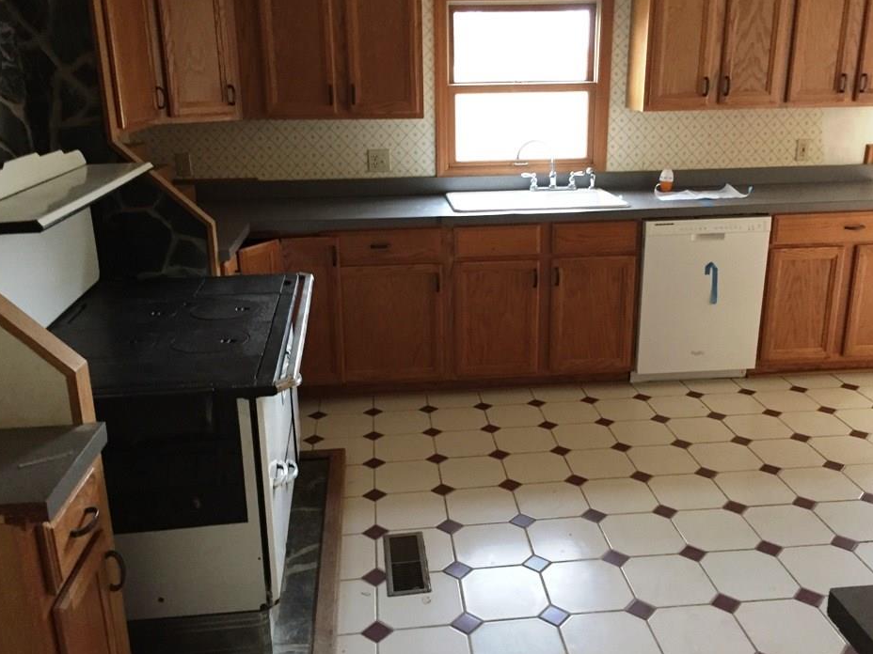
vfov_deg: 44.2
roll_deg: +1.2
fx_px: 807
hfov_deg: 56.8
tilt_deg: -18.5
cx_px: 453
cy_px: 313
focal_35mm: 32
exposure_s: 1/17
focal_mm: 4.15
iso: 250
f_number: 2.2
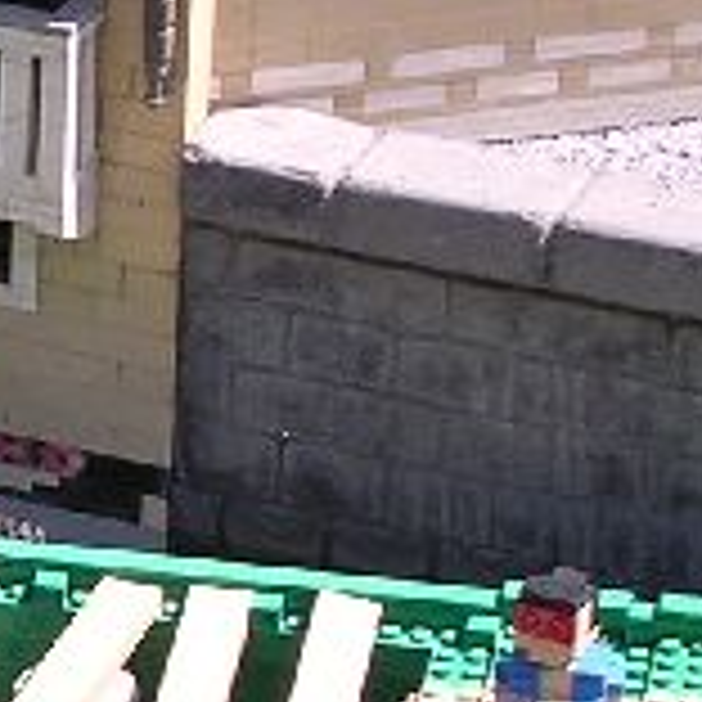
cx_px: -567
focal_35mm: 327
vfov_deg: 5.4
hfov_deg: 5.3
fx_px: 7503
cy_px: 549
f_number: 3.7
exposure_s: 1/386
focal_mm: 10.9
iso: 100
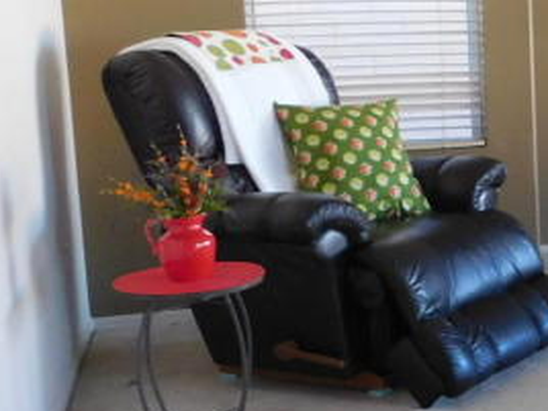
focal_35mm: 88
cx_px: 932
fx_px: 1393
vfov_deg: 16.8
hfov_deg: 18.4
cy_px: 178
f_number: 3
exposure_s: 1/30
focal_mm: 4
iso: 280
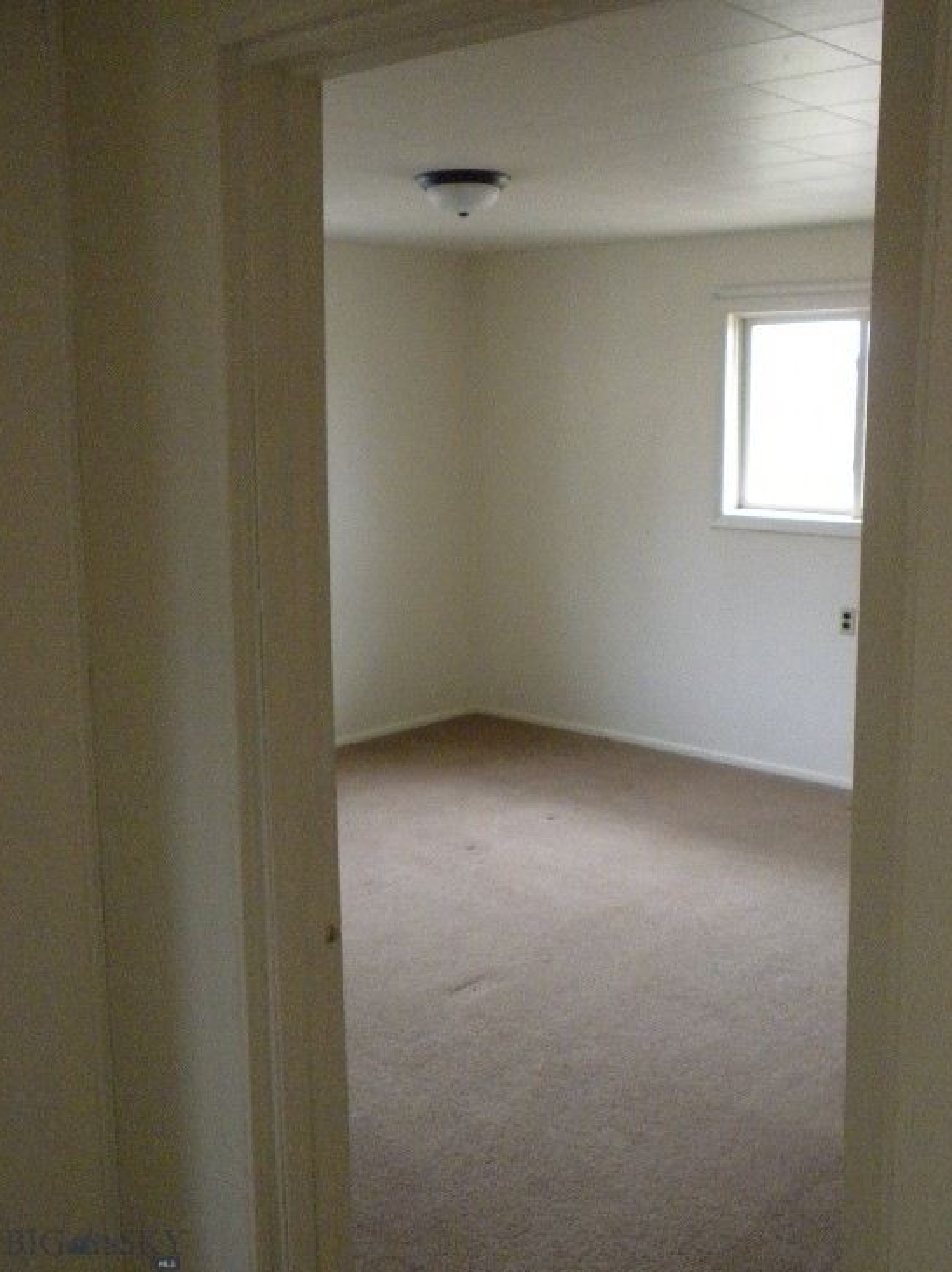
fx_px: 1431
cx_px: 497
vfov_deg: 47.9
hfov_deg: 36.8
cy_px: 614
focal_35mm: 39
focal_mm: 6.6
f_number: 3.5
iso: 677
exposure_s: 1/109
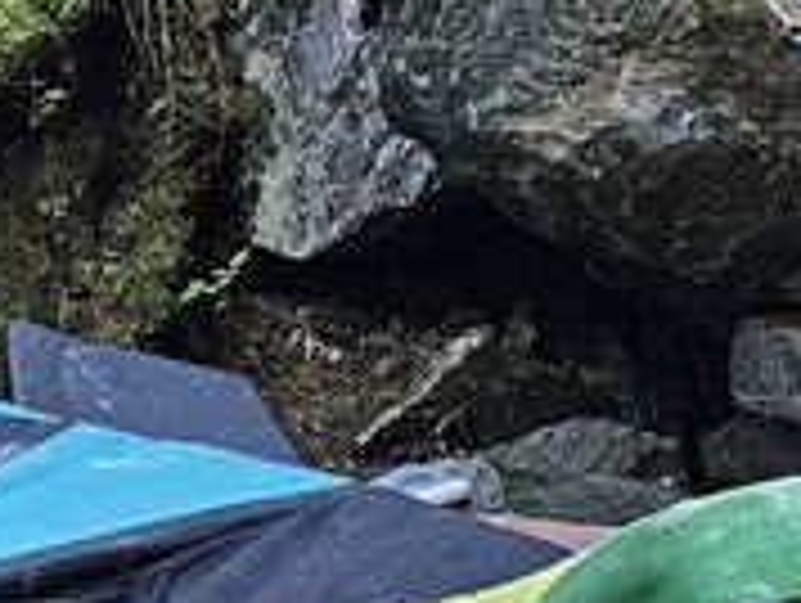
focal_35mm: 155
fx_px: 3591
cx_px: 369
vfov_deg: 8.8
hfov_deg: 12.7
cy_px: -783
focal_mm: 6.3
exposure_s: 1/100
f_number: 1.7
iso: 160
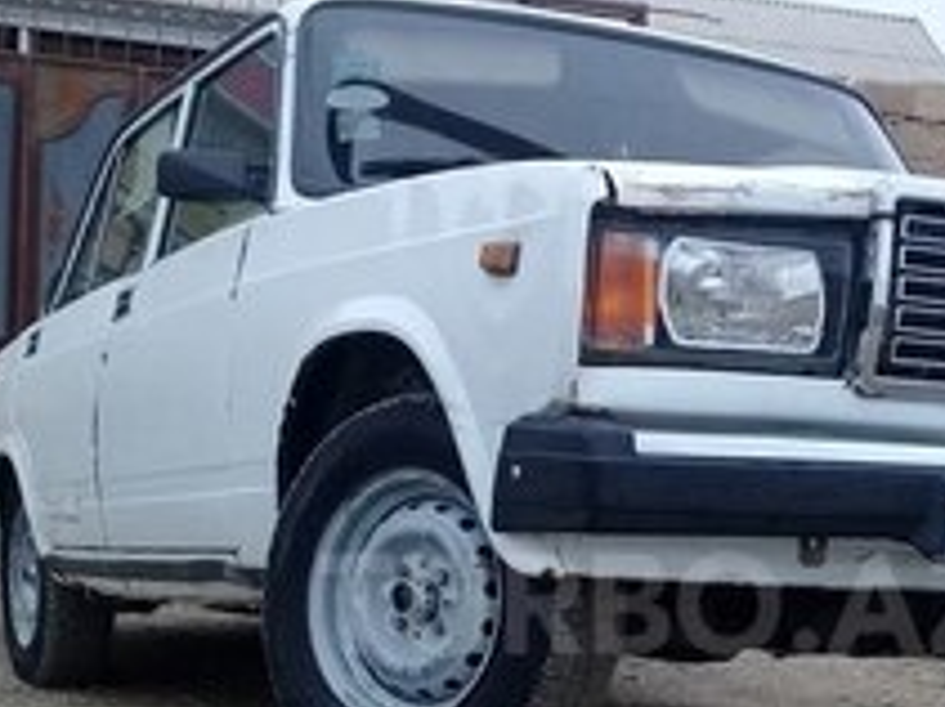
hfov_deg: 26.5
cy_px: 604
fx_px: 1992
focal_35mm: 73
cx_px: 663
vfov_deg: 19.8
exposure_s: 1/231
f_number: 2.2
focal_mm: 3.3
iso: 64
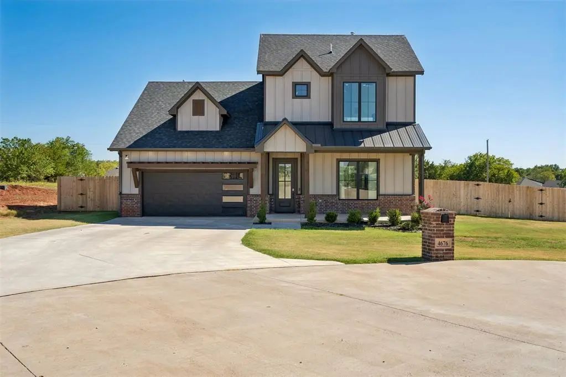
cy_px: 188
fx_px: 550
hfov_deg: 54.4
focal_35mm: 35
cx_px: 283
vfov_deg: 37.9
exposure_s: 1/320
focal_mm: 35
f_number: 8
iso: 200
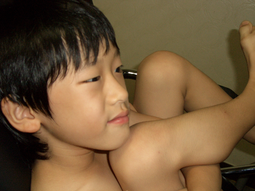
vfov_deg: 33.6
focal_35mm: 43
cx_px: 128
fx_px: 317
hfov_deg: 43.9
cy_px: 96
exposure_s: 1/60
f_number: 3
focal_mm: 9.2
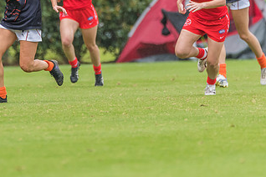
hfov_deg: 1.7
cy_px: -5
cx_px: 47
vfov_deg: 1.1
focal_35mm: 1240
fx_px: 9162
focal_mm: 550
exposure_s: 1/1250
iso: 900
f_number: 6.3
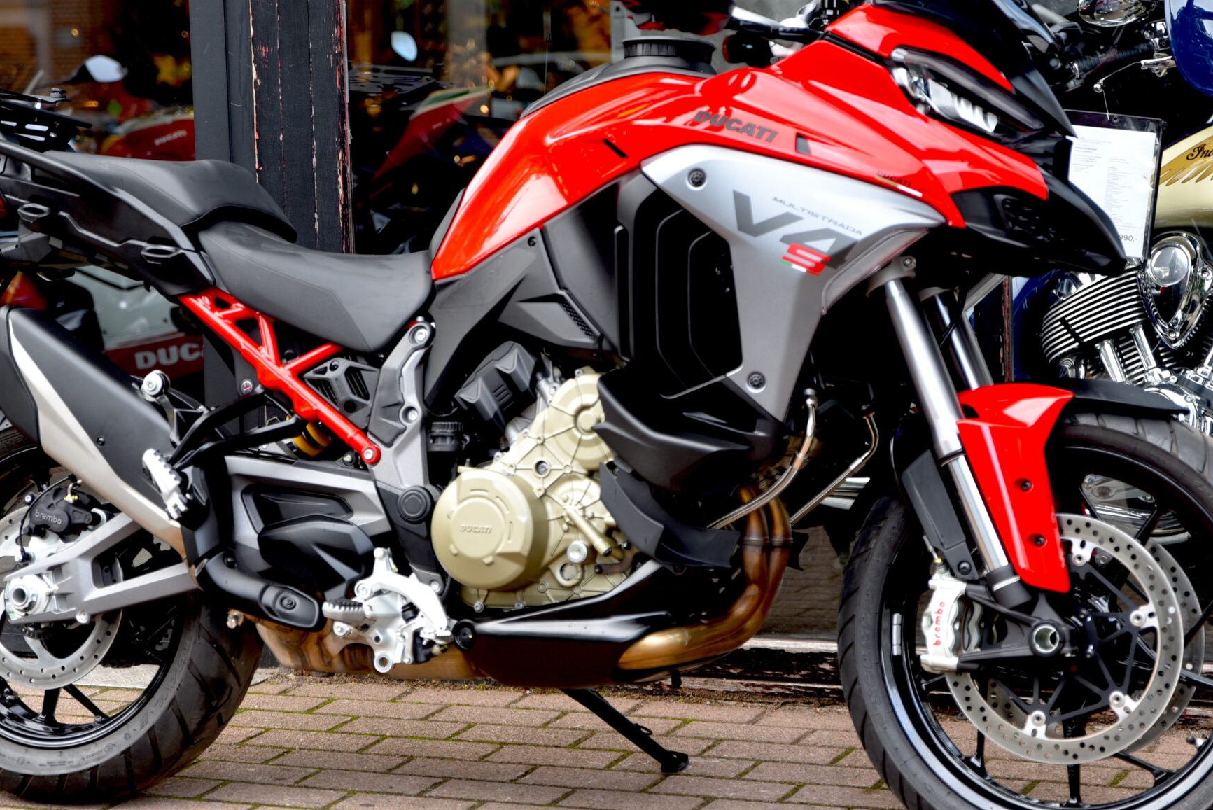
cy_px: 345
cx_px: 597
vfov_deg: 14.3
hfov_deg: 21.2
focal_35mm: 96
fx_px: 3236
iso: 100
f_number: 2.8
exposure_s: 1/40
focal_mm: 65
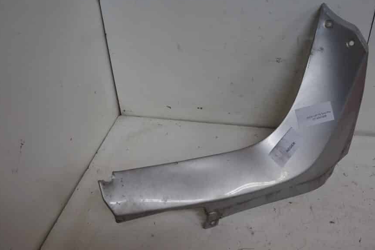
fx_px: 333
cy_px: 114
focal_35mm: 32
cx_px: 220
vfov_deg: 41.1
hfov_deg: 58.4
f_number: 5
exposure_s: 1/60
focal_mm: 18
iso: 1000
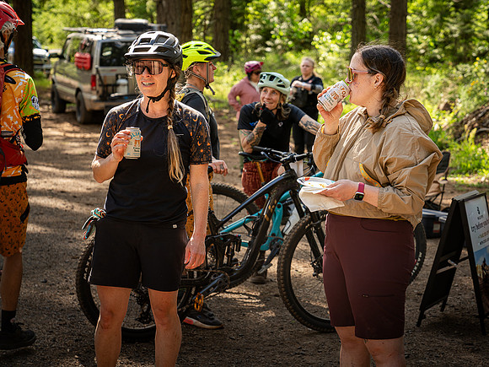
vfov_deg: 18.4
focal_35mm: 80
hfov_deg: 24.4
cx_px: 291
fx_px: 1130
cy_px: 194
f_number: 4.5
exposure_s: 1/200
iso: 250
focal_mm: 70
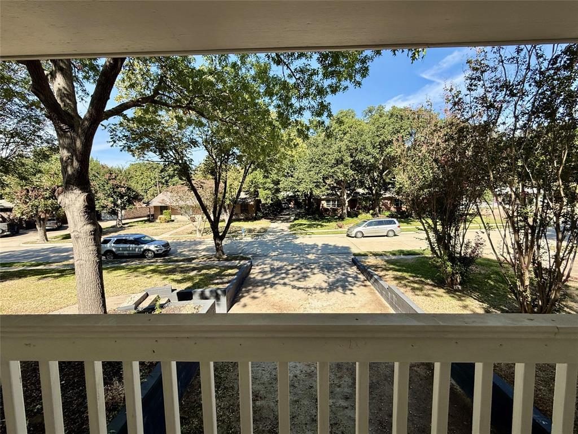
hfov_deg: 102.1
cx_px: 289
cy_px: 217
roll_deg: +0.0
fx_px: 234
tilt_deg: -3.6
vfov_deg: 85.7
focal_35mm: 14
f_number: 2.2
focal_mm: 2.22
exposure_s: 1/928
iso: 50
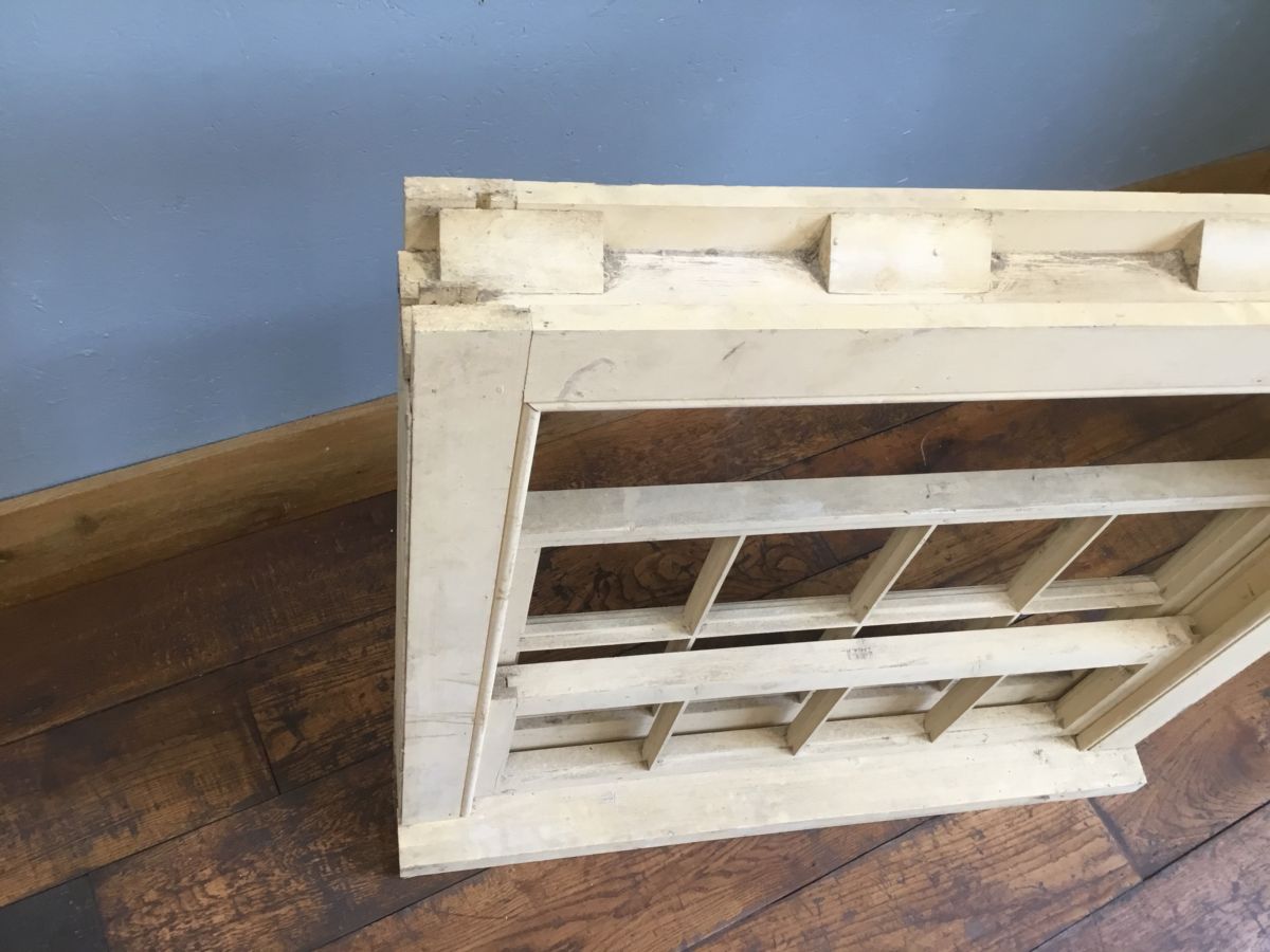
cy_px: 476
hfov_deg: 58.4
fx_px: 1137
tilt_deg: -54.6
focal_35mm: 31
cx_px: 635
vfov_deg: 45.4
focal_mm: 3.3
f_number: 2.4
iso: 40
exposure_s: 1/33
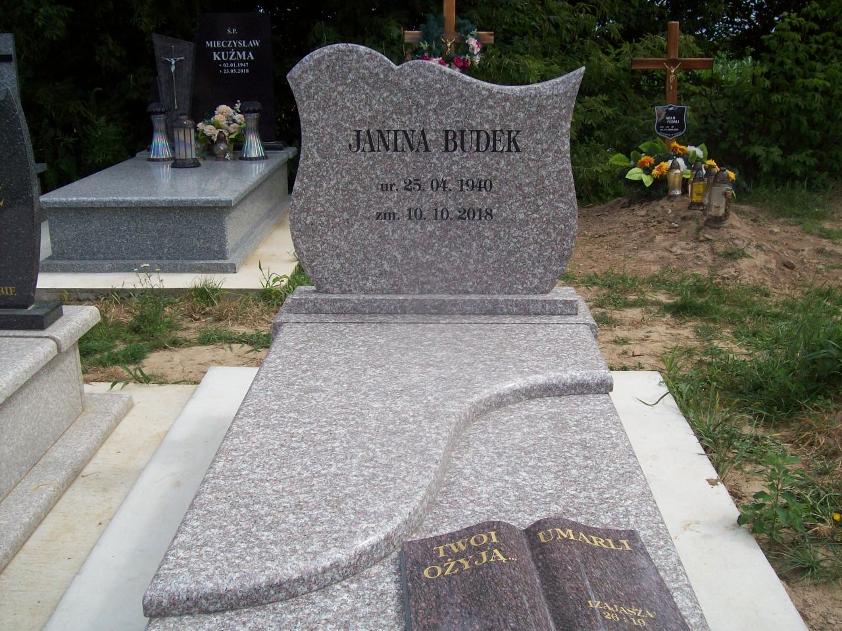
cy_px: 316
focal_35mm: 36
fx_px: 876
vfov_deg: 39.7
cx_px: 421
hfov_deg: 51.4
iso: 80
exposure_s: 1/504
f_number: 4.8
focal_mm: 6
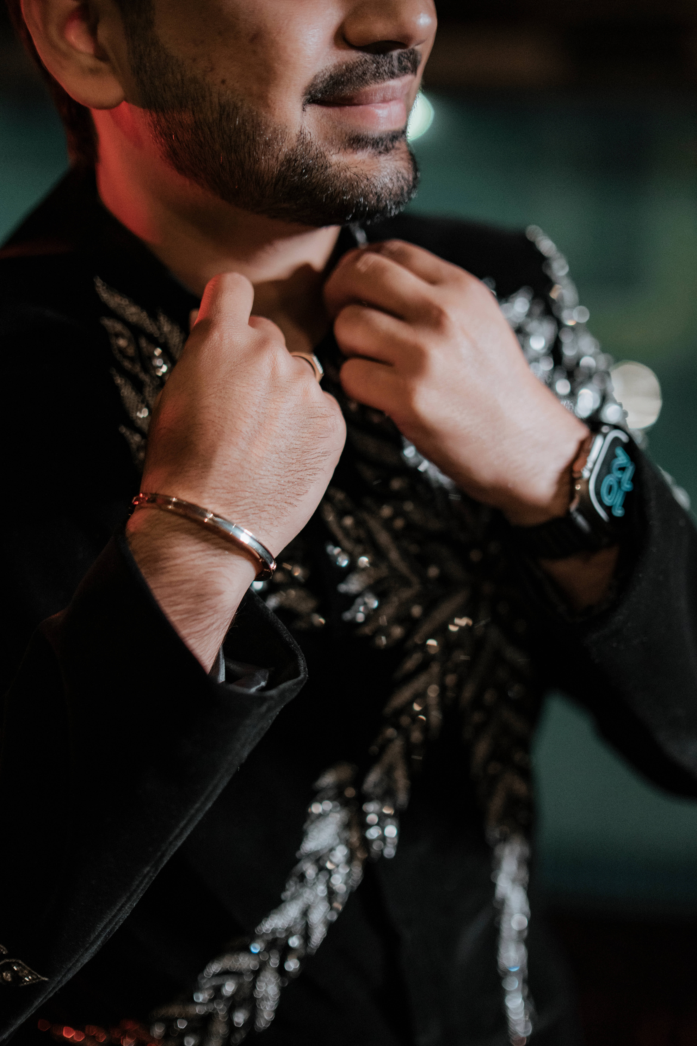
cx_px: 348
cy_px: 523
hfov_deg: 27.0
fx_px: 1452
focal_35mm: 50
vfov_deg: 39.6
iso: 1600
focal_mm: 50
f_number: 1.4
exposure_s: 1/200
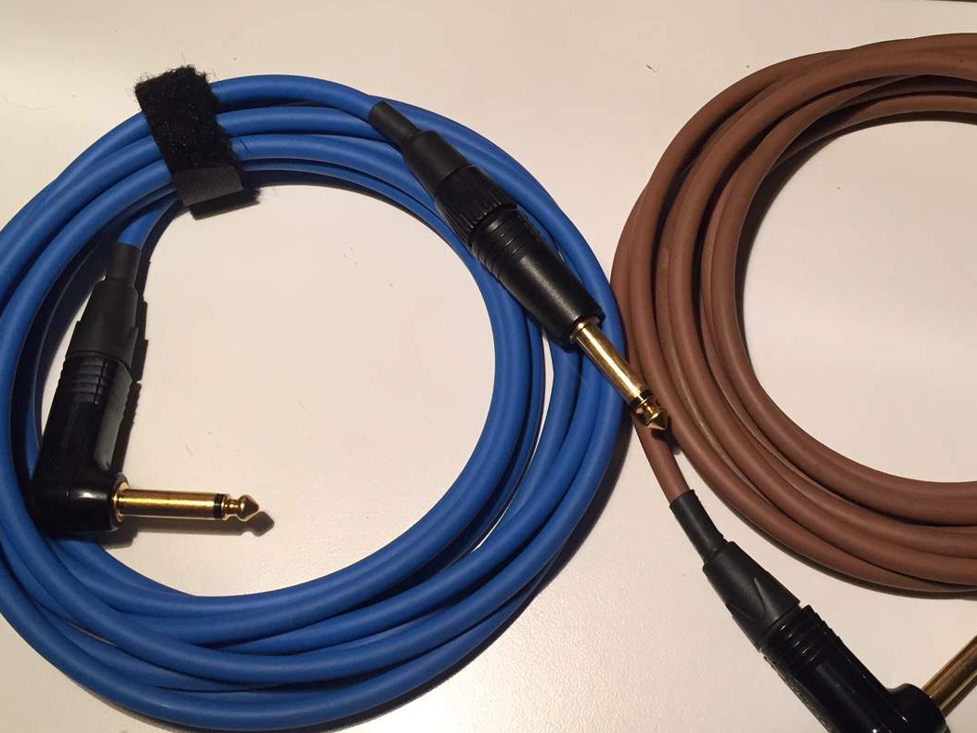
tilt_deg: -66.8
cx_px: 637
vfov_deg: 32.2
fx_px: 1270
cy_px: 371
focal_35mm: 45
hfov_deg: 41.6
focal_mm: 4.15
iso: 40
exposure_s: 1/30
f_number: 2.2
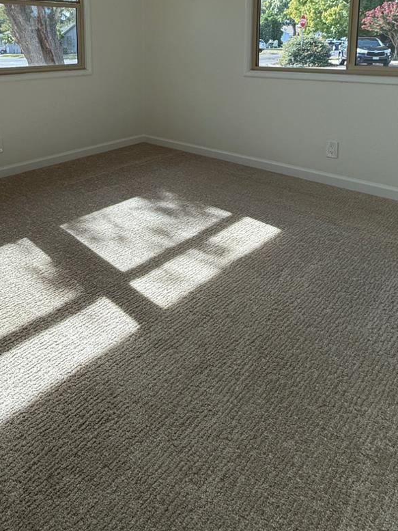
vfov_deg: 60.1
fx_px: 414
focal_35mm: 27
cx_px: 142
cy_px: 105
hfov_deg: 50.7
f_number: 2.2
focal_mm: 2.22
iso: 64
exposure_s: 1/271
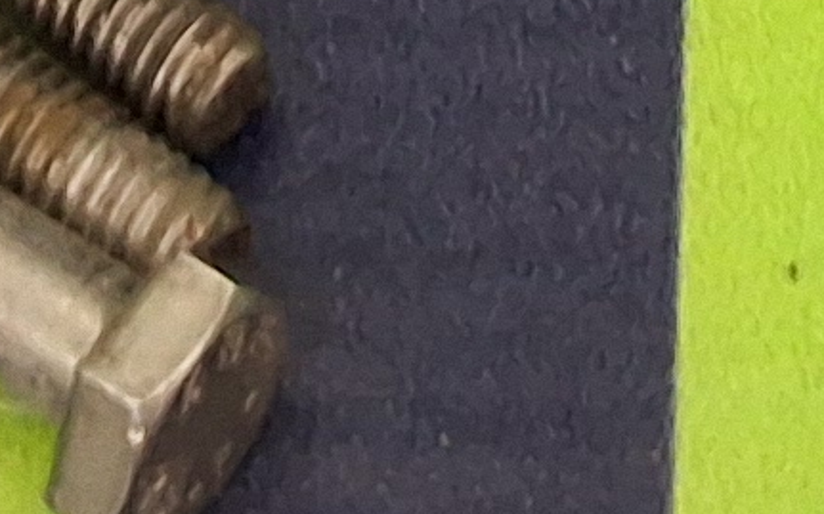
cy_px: -1634
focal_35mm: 225
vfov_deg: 5.1
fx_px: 5051
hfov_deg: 9.3
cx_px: 679
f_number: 1.9
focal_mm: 2.91
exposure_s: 1/20
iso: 320
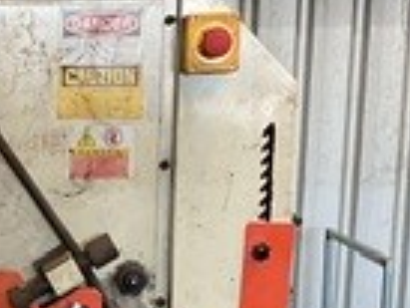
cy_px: 496
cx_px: -24
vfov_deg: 10.5
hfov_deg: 14.3
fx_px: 1600
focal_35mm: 135
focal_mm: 3
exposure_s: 1/60
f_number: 1.8
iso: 125
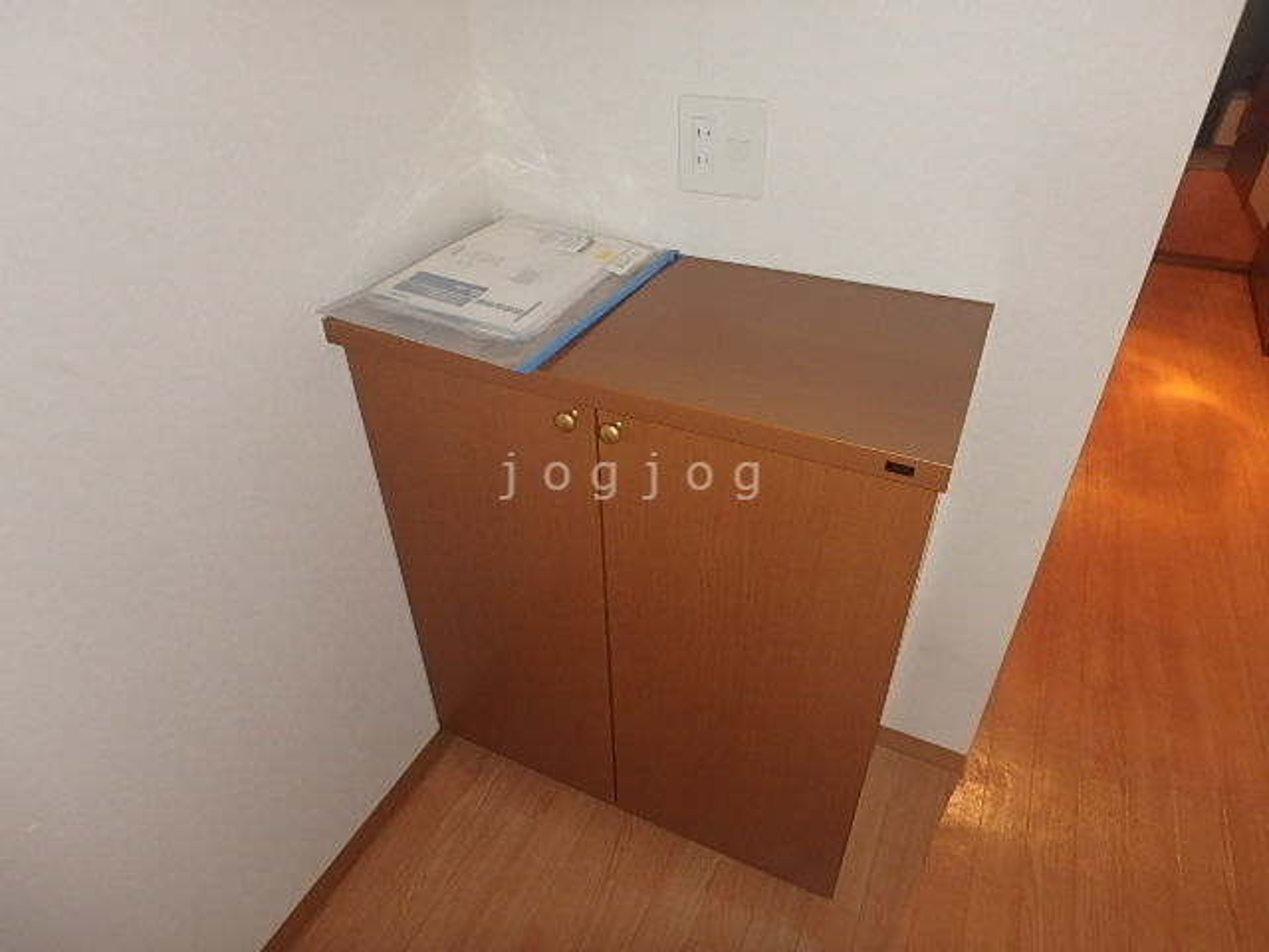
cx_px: 634
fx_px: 770
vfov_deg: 63.4
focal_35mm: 21
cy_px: 476
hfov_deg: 79.0
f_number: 3.5
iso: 400
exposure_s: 1/30
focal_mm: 3.7
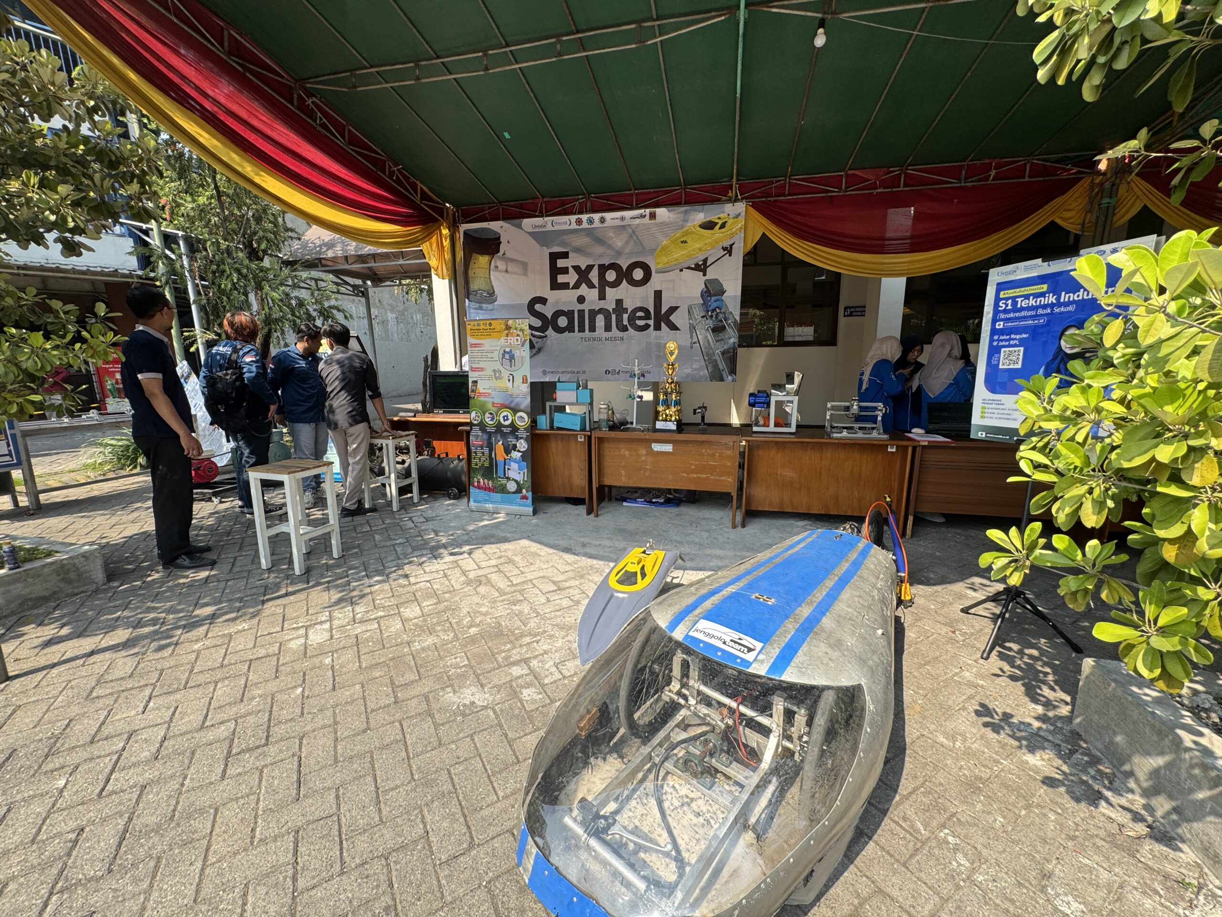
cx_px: 611
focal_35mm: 14
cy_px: 458
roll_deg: +0.8
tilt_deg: -11.0
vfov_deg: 85.7
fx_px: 494
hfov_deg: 102.1
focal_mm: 2.22
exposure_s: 1/425
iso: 40
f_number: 2.2
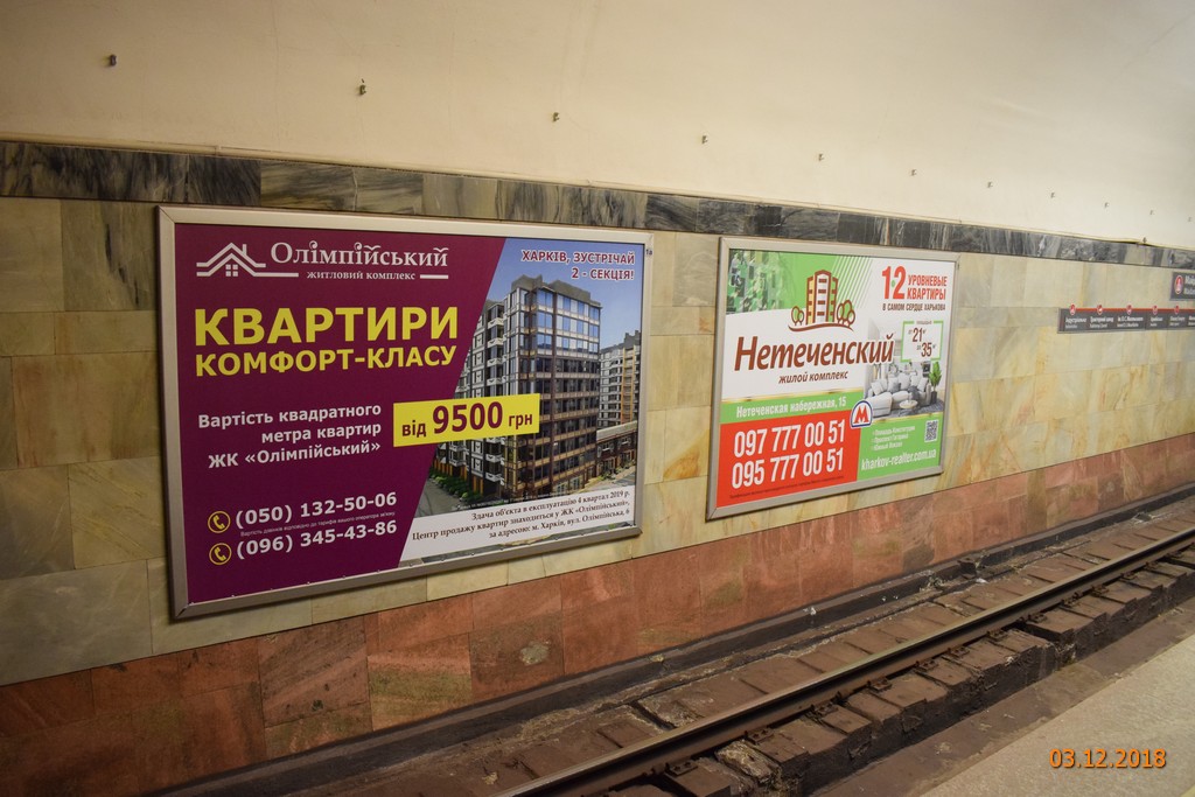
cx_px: 598
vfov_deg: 47.9
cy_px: 398
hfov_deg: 67.4
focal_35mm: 27
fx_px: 896
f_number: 6.3
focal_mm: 18
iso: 3200
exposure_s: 1/30
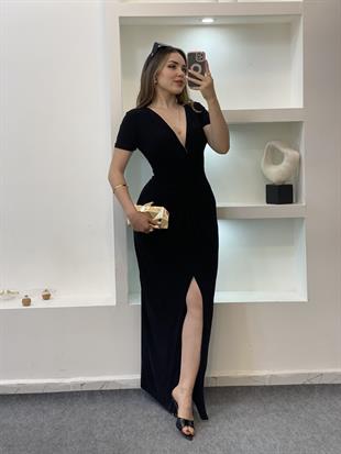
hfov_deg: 28.0
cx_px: 170
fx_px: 683
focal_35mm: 52
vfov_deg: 36.8
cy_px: 227
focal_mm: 6
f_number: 2
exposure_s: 1/100
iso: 80
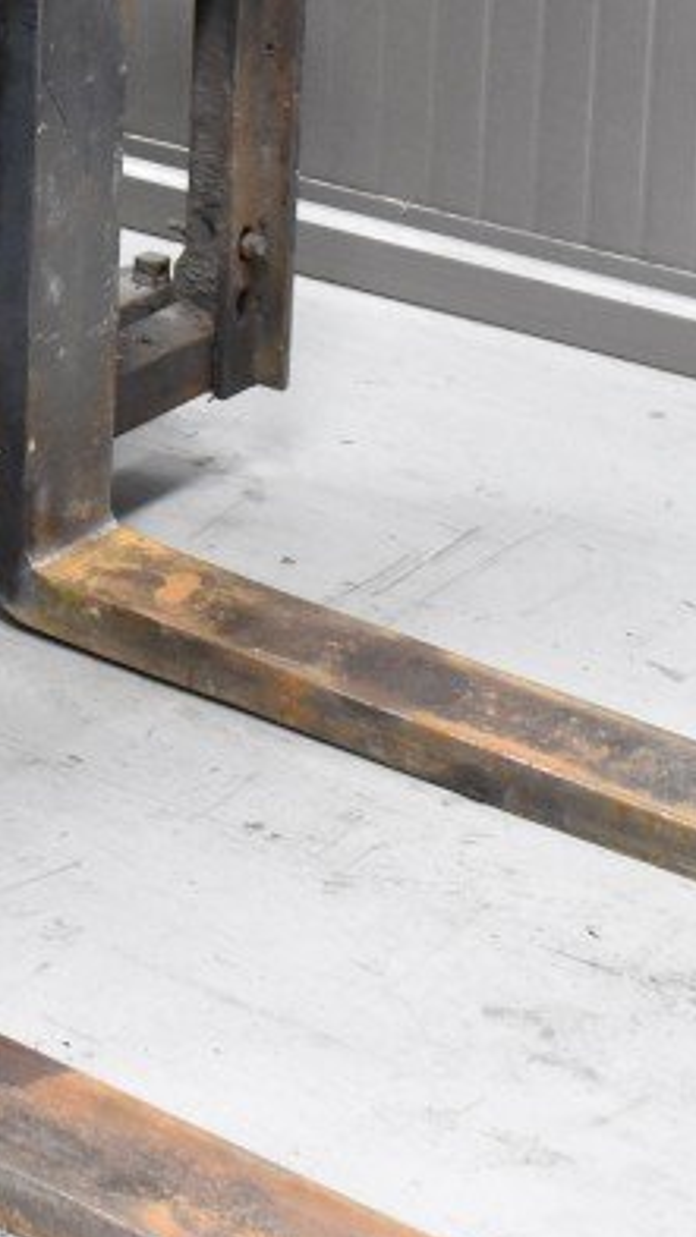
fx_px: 3774
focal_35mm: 115
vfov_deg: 18.3
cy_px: 94
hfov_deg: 10.2
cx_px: -381
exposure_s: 1/20
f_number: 5
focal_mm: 24
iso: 1600
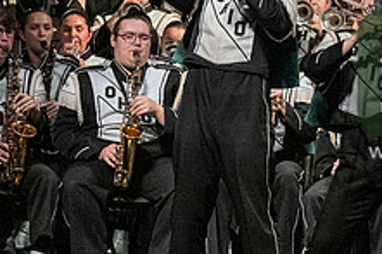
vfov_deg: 2.4
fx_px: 6033
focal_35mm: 569
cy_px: 90
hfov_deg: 3.6
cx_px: 487
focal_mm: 145
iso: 4000
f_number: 4
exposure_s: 1/500
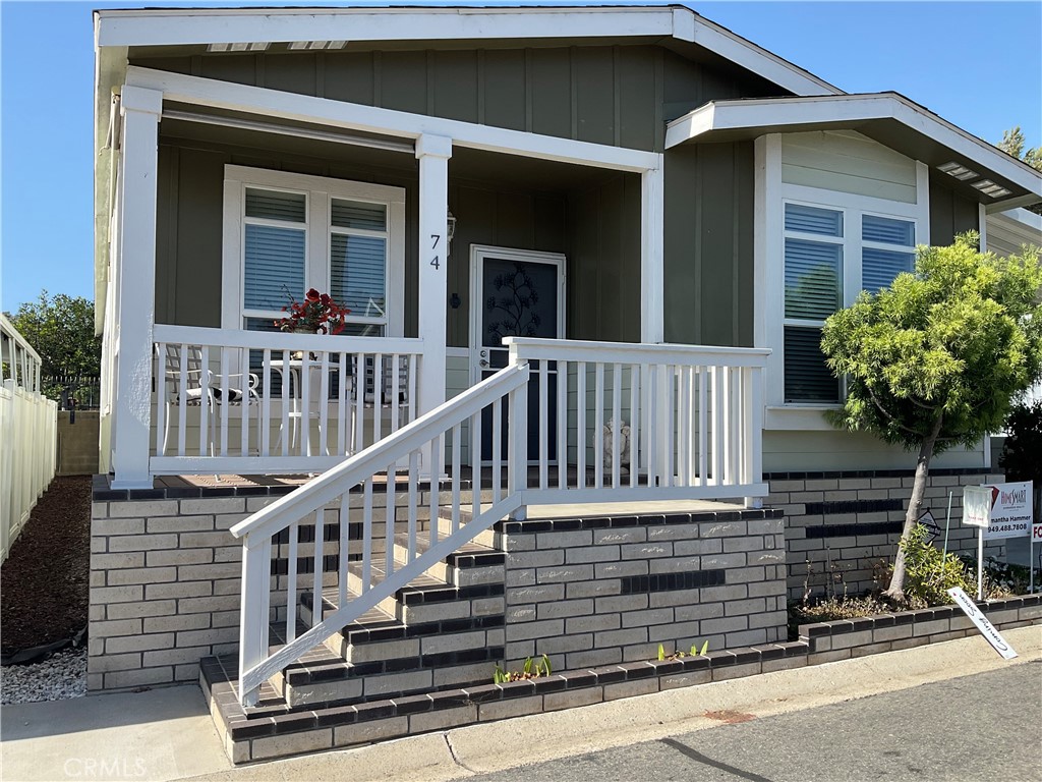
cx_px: 521
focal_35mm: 29
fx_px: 873
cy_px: 391
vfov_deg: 48.2
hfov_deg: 61.7
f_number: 1.8
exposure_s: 1/1168
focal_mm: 3
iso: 16
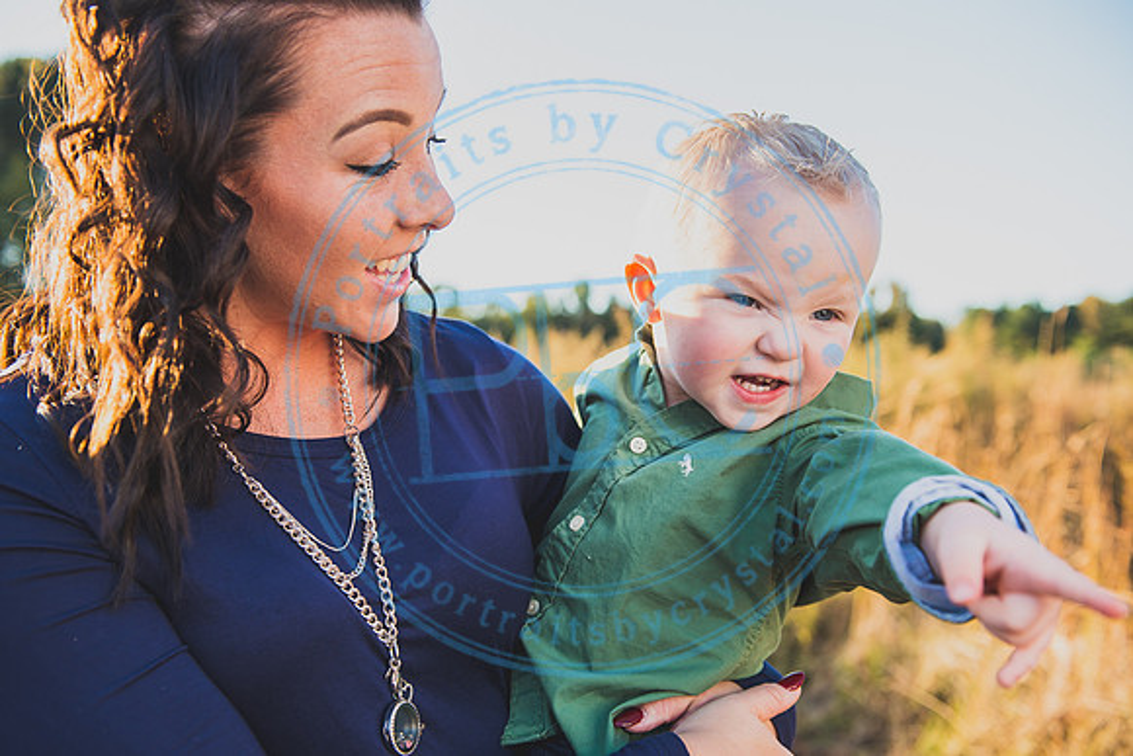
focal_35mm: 36
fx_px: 1133
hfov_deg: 53.1
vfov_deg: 36.9
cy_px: 378
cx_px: 566
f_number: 4
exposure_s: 1/200
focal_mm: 36
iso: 200
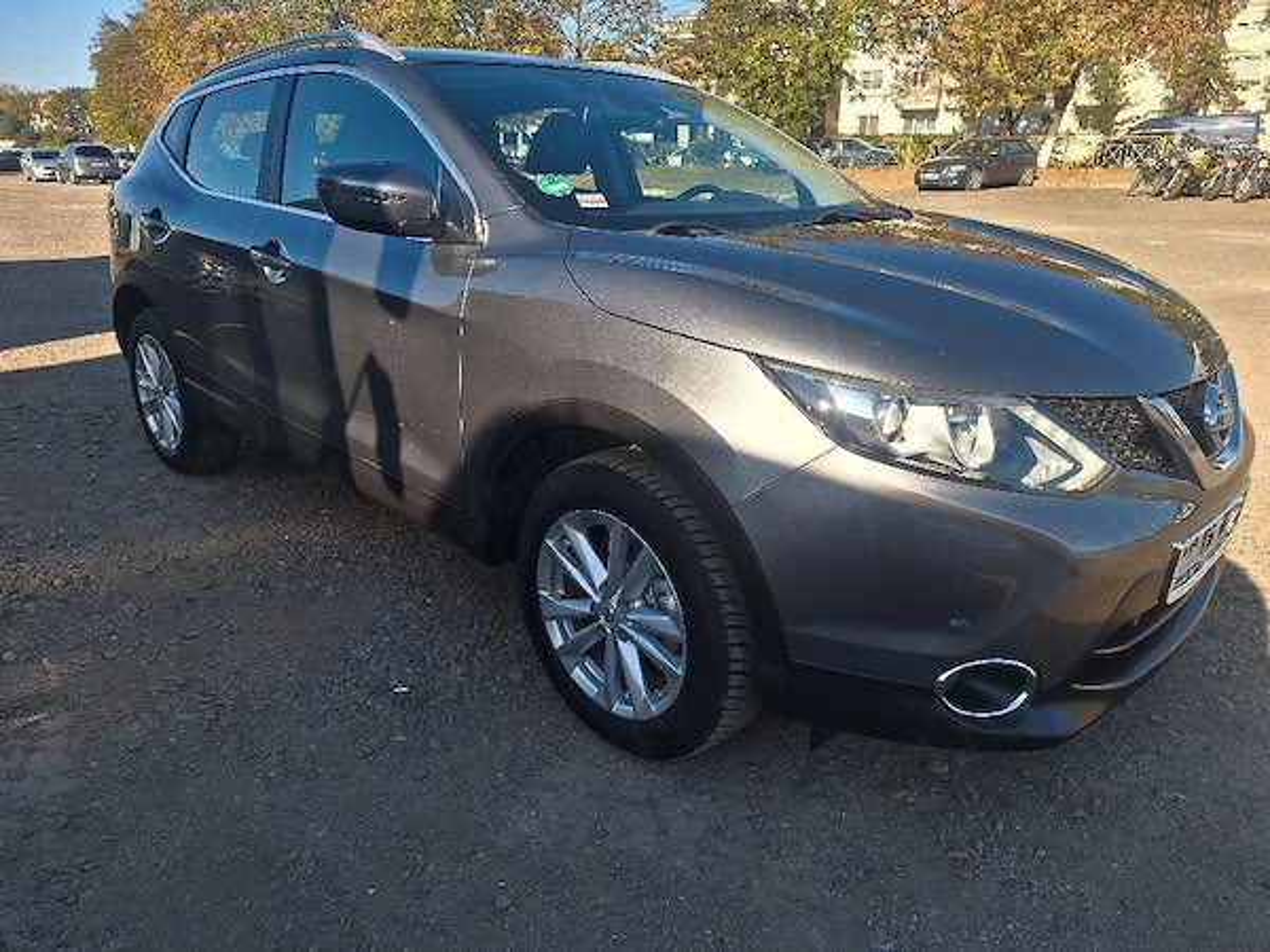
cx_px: 635
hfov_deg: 73.9
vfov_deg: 58.9
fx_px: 844
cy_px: 476
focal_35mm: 23
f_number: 1.8
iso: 40
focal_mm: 5.54
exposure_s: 1/1111
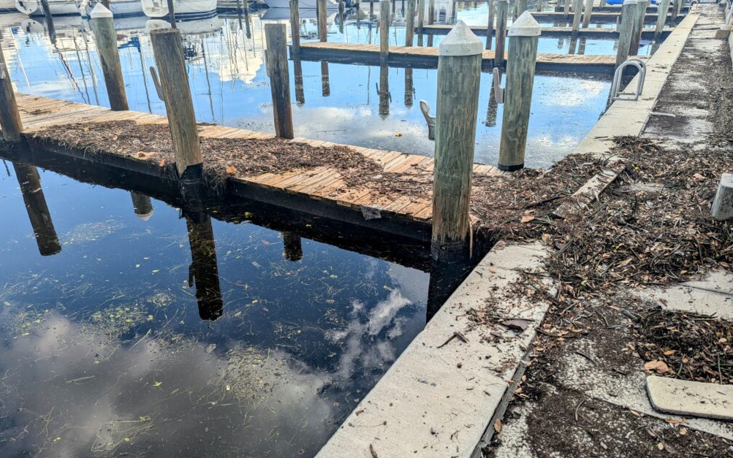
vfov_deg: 47.6
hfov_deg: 70.4
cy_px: 241
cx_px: 361
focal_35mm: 26
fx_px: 519
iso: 33
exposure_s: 1/770
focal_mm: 6.81
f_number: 1.85
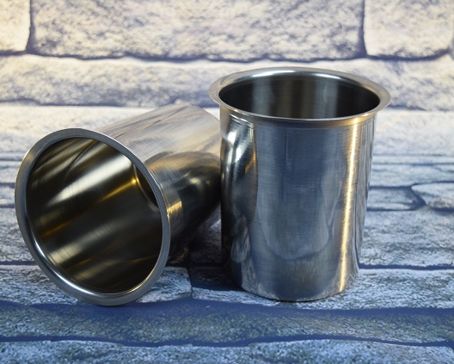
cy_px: 181
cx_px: 218
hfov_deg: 32.5
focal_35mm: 58
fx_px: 780
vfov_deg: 26.3
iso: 560
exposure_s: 1/60
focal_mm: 34
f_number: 4.5
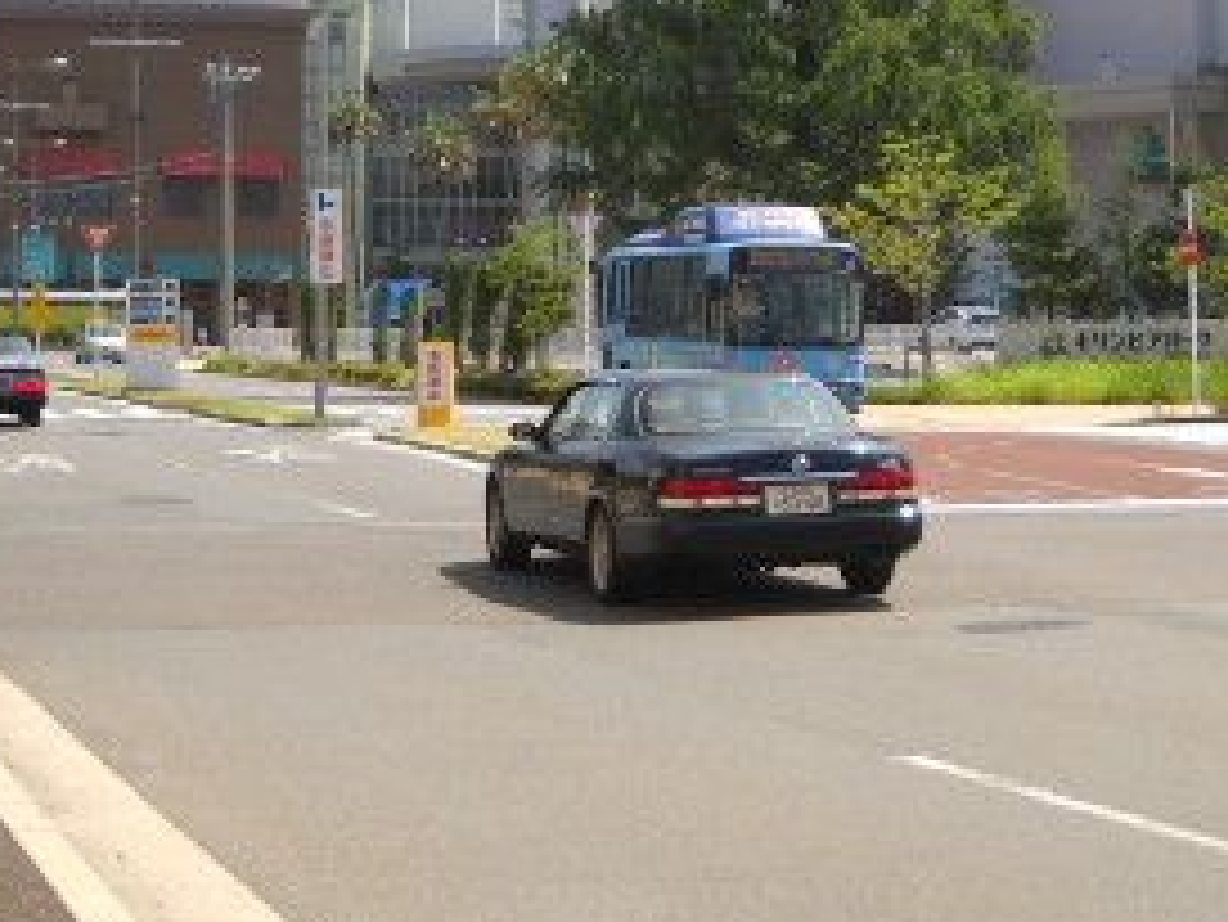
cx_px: 733
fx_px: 3407
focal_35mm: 96
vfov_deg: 15.2
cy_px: 49
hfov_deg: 20.4
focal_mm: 6.72
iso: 64
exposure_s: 1/218
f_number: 5.5
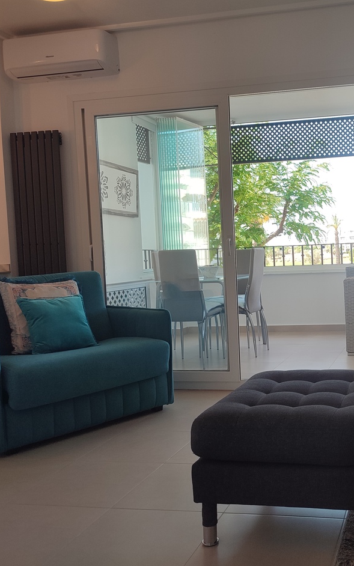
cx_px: 323
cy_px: 279
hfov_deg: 33.4
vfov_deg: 54.0
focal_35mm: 36
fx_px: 556
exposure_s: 1/100
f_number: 1.9
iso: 52
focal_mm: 6.04
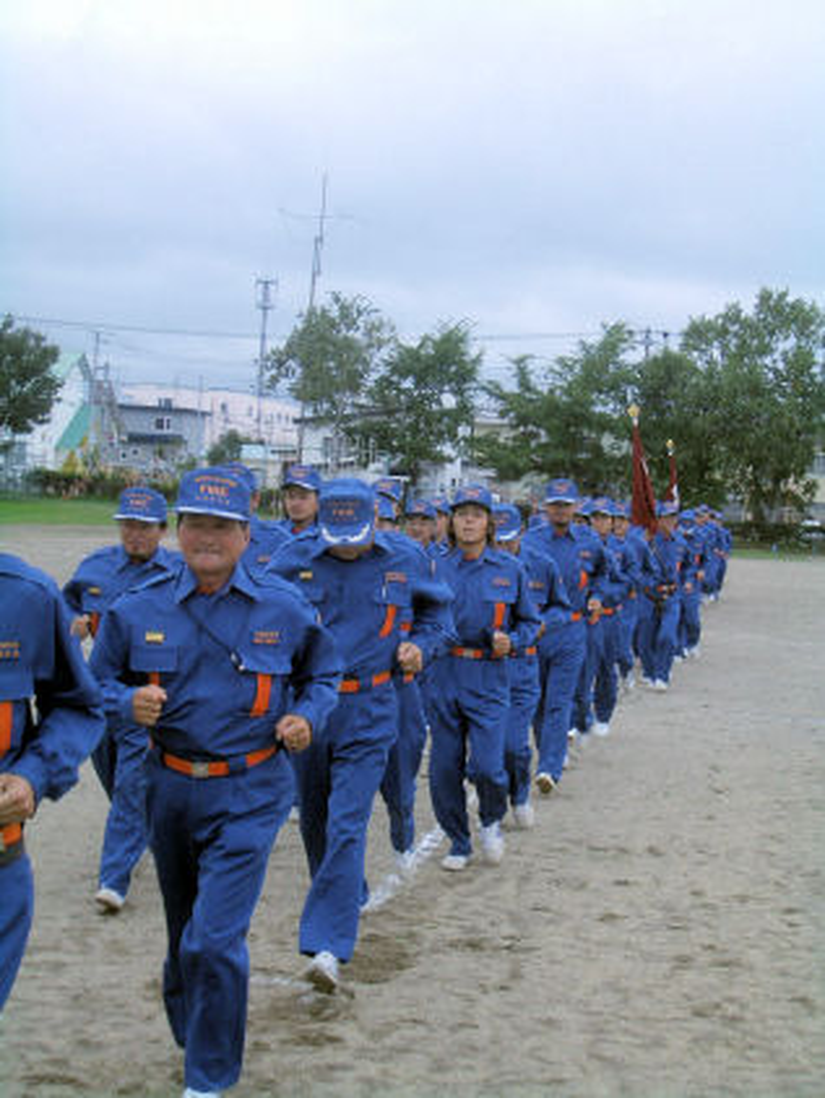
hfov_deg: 23.7
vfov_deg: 31.2
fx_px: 1968
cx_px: 412
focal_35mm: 62
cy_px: 549
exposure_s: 1/400
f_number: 3.5
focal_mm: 10.2
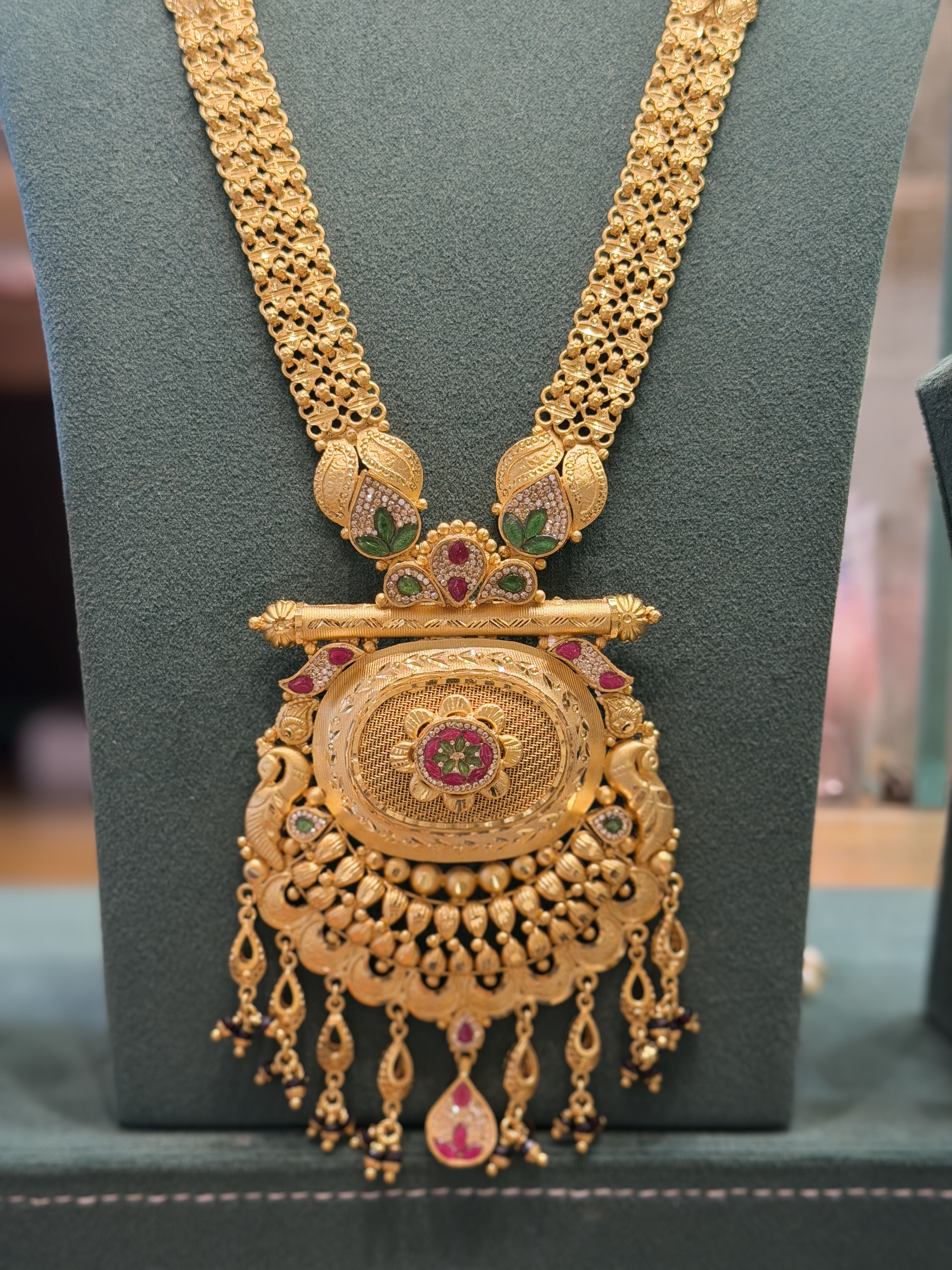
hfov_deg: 30.3
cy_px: 635
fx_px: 1760
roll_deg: -1.0
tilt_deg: -8.4
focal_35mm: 48
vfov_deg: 39.7
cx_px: 476
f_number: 1.78
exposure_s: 1/100
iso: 100
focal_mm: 6.76
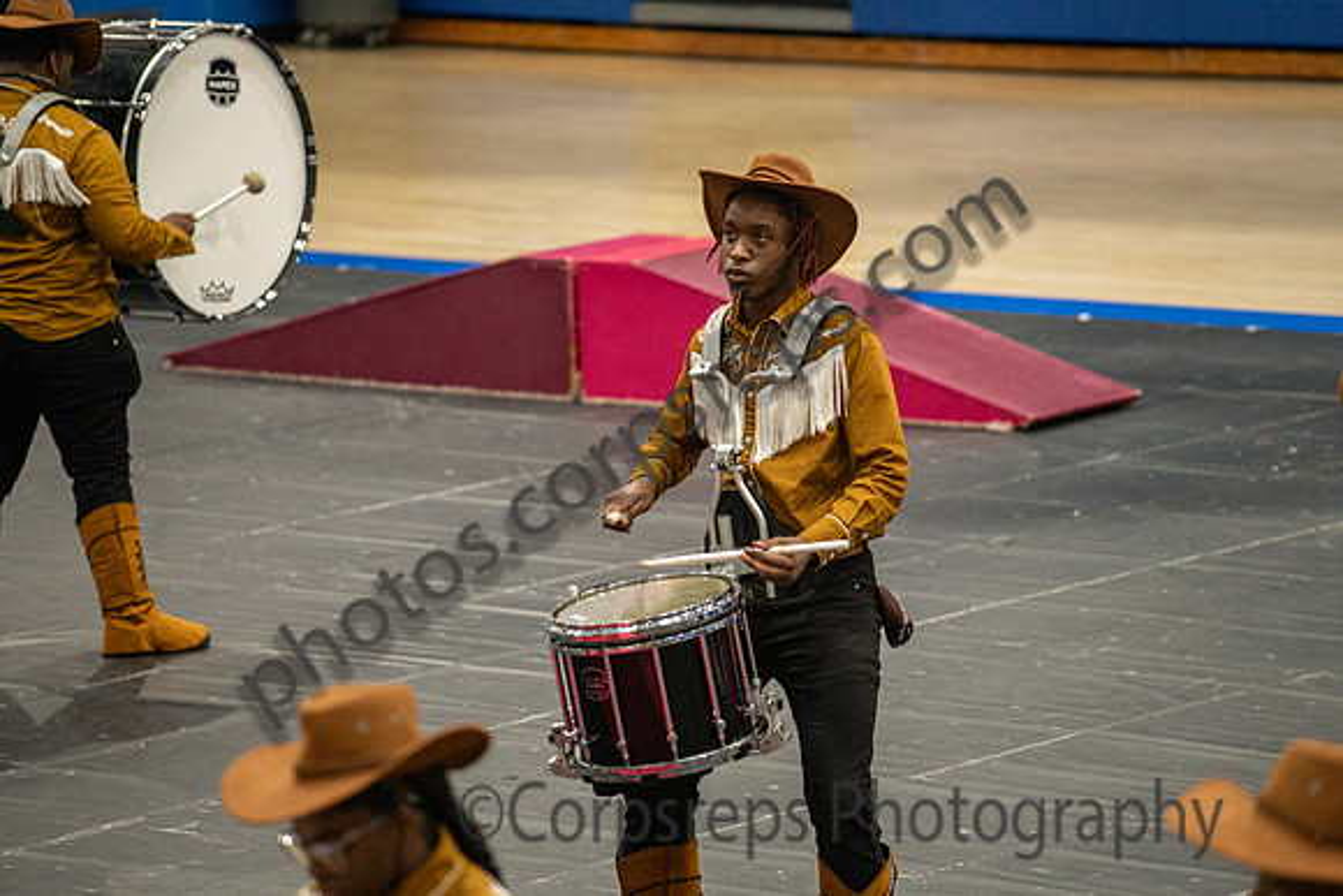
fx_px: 7930
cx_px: 672
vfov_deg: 6.5
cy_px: 420
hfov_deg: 9.7
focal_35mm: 213
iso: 5000
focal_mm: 200
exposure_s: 1/500
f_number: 4
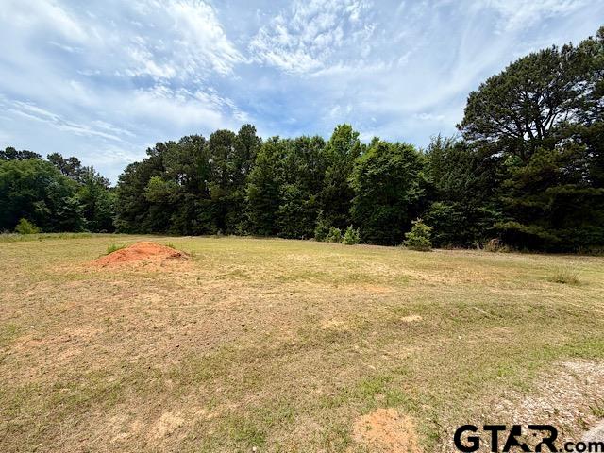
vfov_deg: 85.7
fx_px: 244
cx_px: 302
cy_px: 226
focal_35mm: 14
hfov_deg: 102.1
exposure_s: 1/1087
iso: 20
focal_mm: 2.22
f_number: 2.2
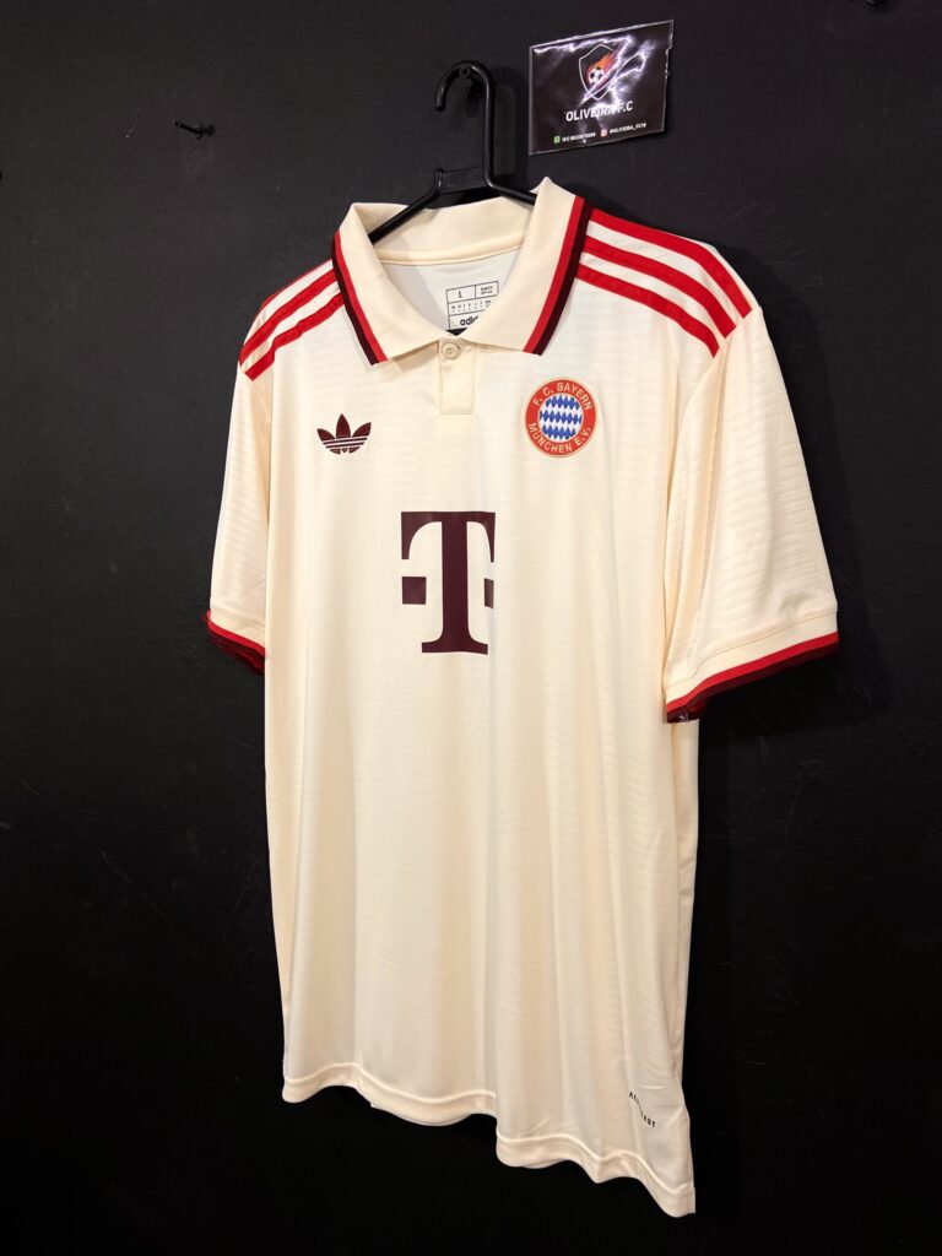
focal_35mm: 26
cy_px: 628
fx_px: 943
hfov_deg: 53.1
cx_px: 471
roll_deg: -0.3
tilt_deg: -7.5
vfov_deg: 67.3
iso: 64
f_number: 1.8
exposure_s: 1/60
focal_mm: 4.25
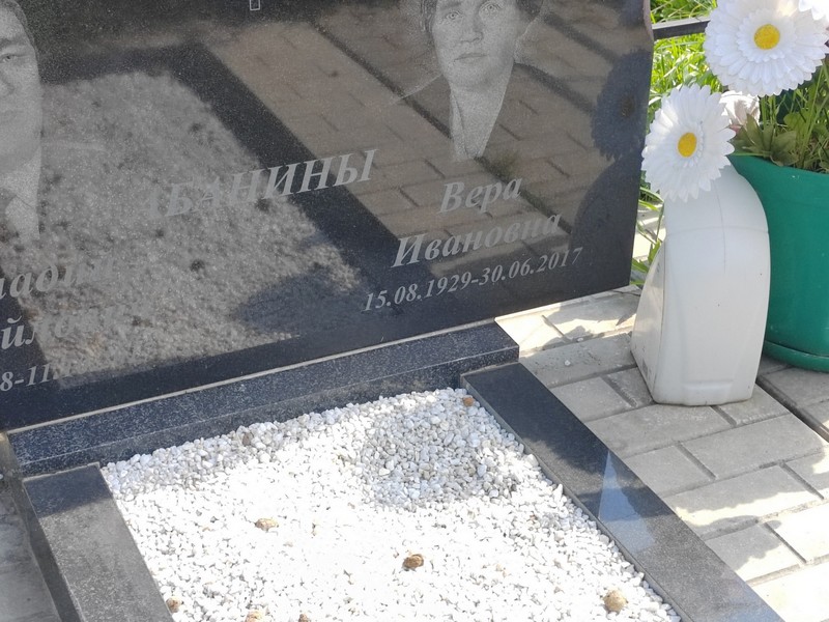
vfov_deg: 23.7
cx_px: 414
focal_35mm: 62
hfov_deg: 31.2
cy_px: 311
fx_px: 1485
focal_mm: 5.52
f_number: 1.9
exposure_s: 1/310
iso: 100
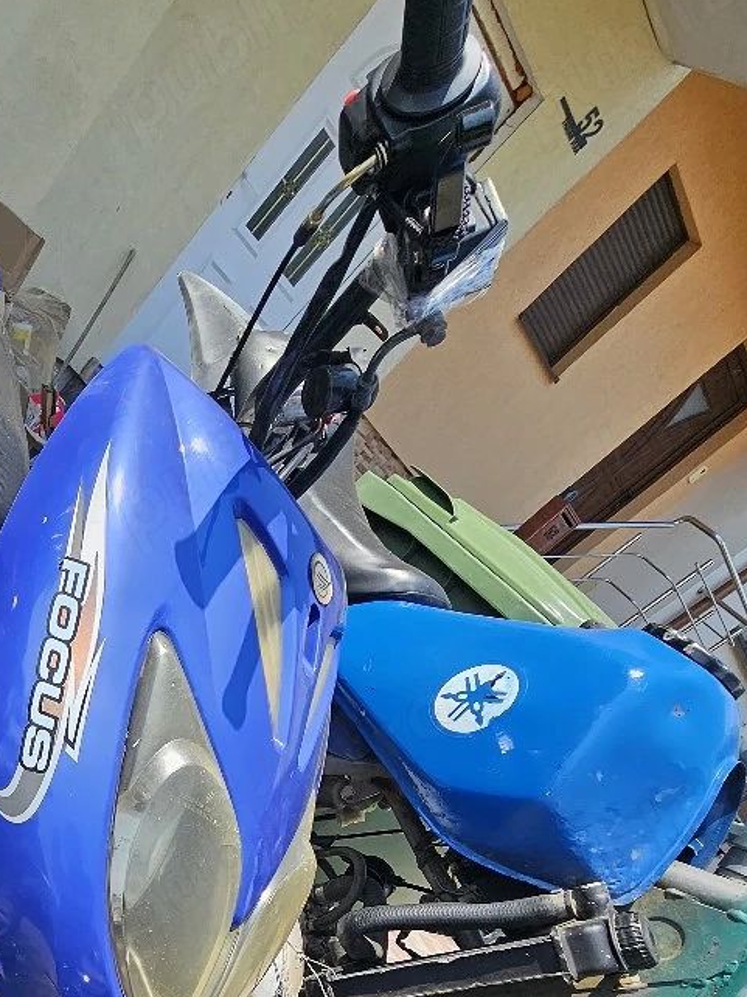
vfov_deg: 57.2
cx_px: -16
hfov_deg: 43.3
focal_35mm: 27
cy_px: 877
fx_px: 777
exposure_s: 1/1667
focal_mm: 2.2
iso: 50
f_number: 2.2
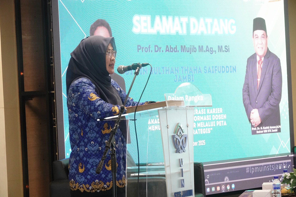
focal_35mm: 119
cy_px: 98
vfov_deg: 11.5
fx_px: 978
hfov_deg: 17.2
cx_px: 148
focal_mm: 43.48
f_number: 5.6
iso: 2000
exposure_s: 1/100
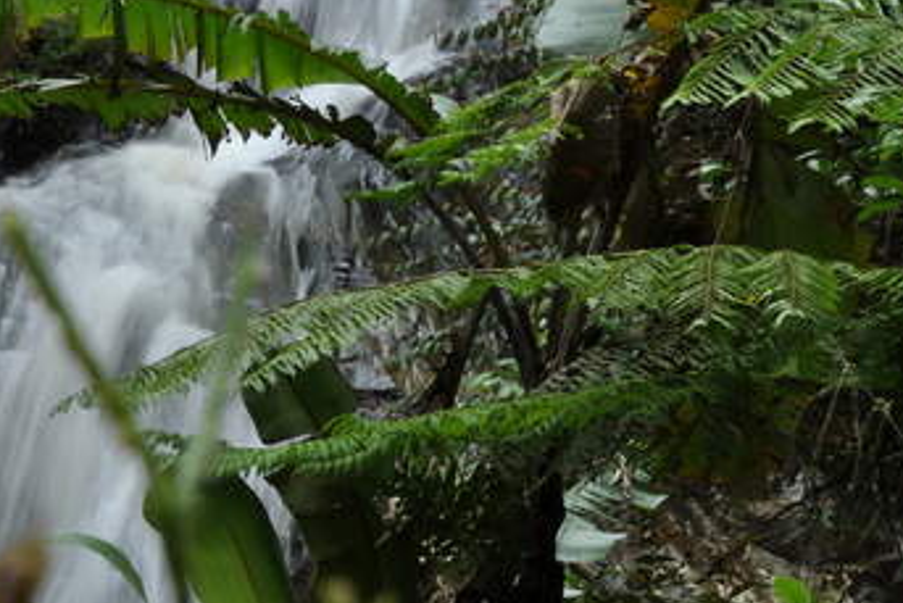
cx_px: 311
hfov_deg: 21.4
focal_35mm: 95
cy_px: 151
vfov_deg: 14.4
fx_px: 2384
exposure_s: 1/5
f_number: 25
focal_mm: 34
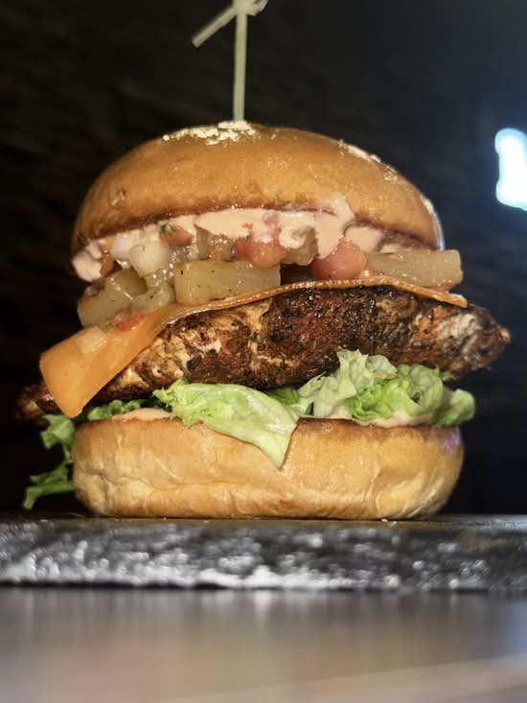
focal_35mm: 48
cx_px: 264
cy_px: 352
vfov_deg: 39.7
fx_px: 974
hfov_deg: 30.3
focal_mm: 6.76
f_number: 1.78
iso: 50
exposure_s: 1/20
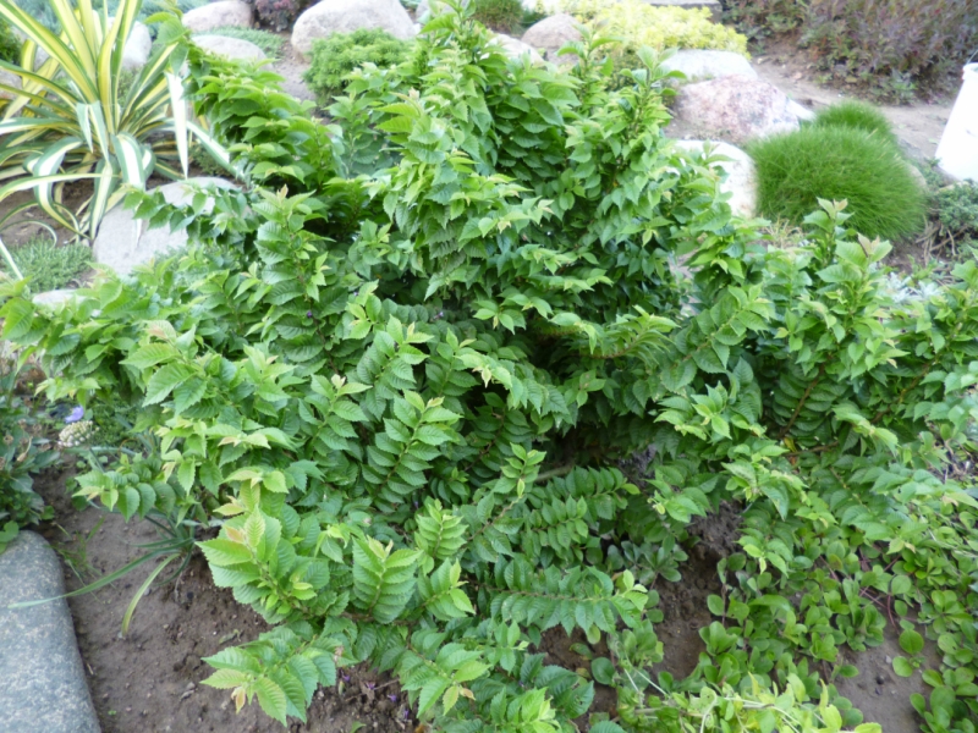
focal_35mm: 24
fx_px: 678
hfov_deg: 71.6
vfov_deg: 56.8
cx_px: 489
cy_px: 366
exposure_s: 1/60
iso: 125
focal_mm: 4.3
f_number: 2.5
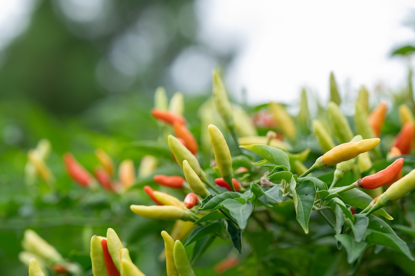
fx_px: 1383
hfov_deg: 17.1
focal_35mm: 120
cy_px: 138
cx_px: 208
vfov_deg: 11.4
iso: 200
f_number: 5.6
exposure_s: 1/200
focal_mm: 120
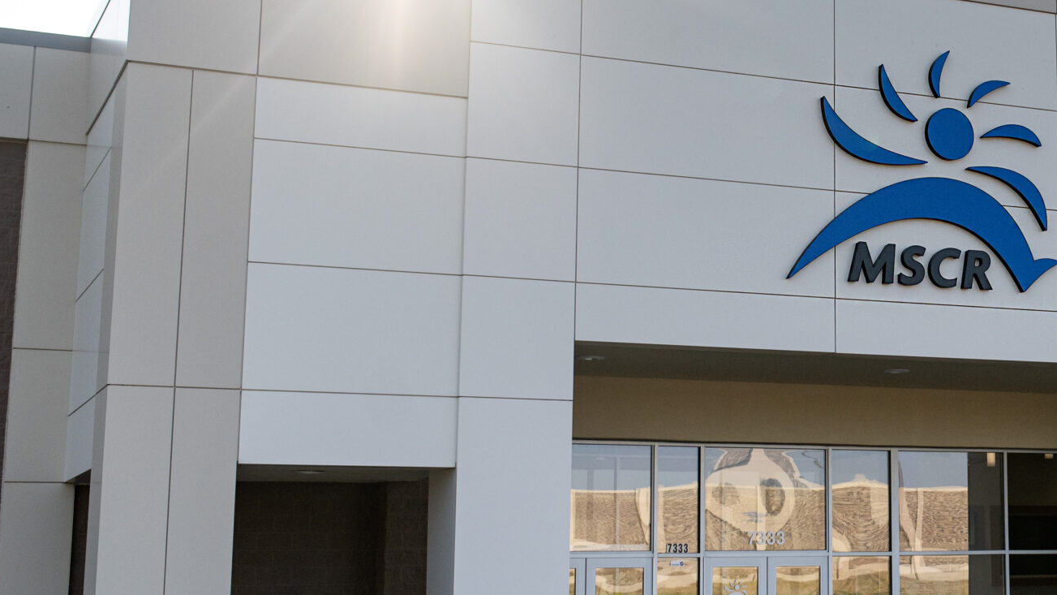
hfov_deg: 27.9
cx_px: 1014
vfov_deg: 16.7
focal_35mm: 72
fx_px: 2018
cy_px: 224
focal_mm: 35
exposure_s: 1/8000
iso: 500
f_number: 4
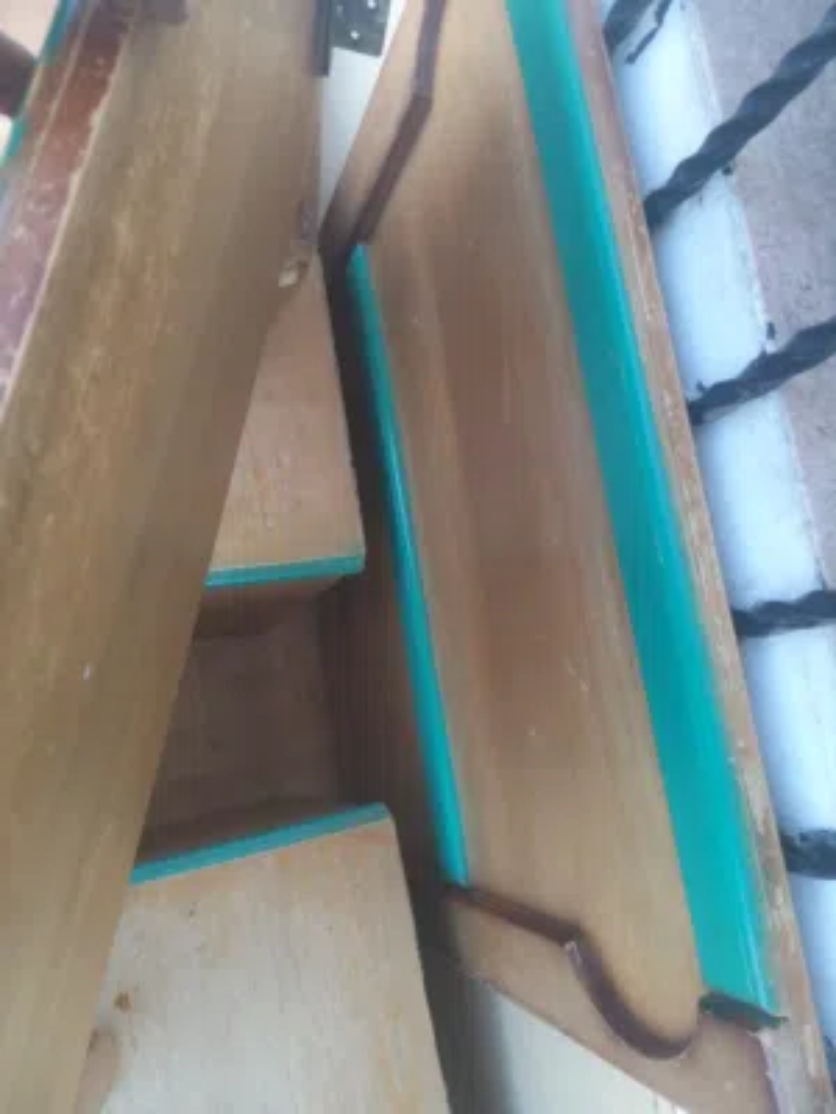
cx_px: 418
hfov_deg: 51.4
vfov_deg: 65.3
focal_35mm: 27
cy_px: 557
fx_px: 869
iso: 80
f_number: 1.7
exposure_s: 1/100
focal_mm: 3.93
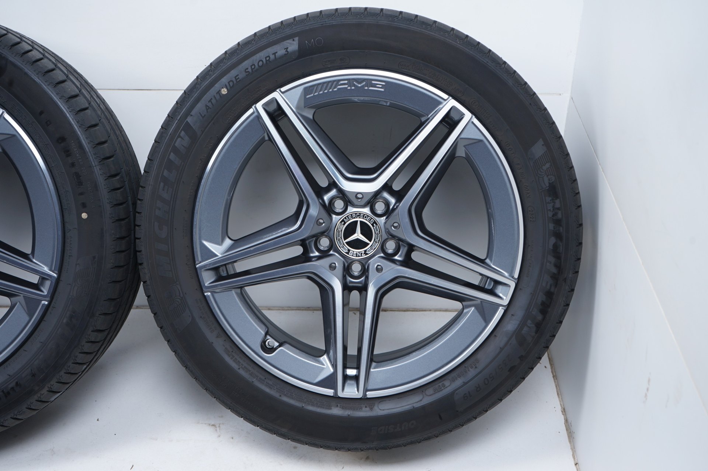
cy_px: 236
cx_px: 354
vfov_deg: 29.2
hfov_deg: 42.8
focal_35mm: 46
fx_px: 904
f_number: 7.1
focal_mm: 46
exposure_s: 1/125
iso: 250
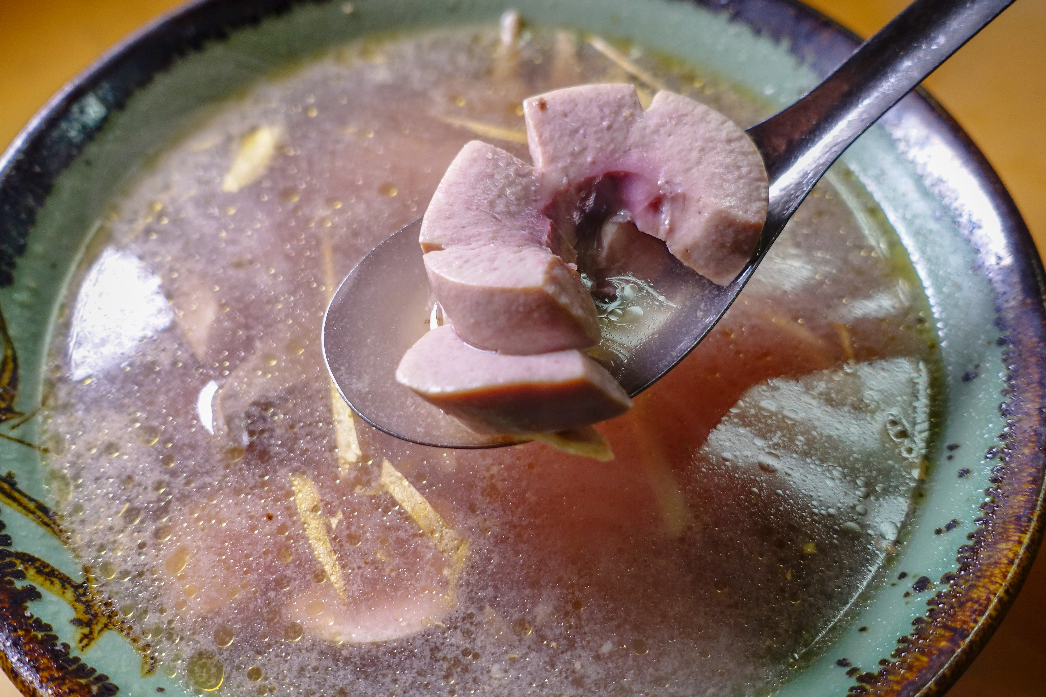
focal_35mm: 35
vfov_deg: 37.9
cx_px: 523
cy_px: 348
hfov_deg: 54.4
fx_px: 1017
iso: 250
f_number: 2.8
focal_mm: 12.81
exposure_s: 1/160
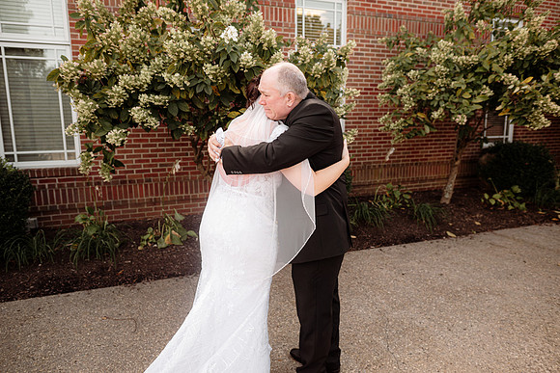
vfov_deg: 53.2
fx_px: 373
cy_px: 186
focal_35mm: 24
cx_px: 280
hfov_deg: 73.7
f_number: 2.8
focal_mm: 24
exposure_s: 1/400
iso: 160
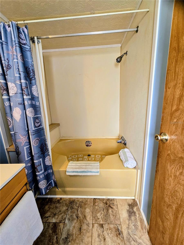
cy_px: 122
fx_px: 92
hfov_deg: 89.9
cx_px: 92
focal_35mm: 13
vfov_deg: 106.2
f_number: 2.2
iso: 160
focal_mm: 2.2
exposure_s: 1/60
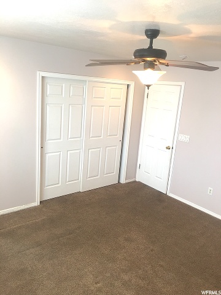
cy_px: 148
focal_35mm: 29
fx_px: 247
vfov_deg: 61.7
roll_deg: -4.9
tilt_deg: -12.3
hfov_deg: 48.2
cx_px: 110
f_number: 2.2
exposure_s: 1/15
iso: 50
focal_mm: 4.15
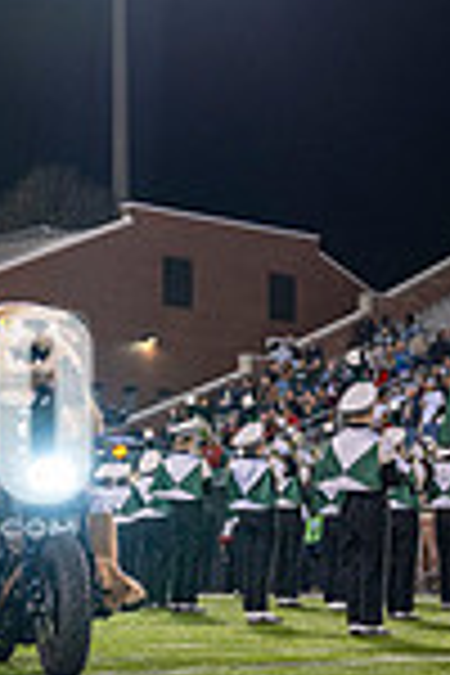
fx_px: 2362
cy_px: 432
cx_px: -108
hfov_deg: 10.7
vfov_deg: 16.2
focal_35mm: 126
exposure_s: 1/500
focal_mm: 42
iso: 1250
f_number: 3.2
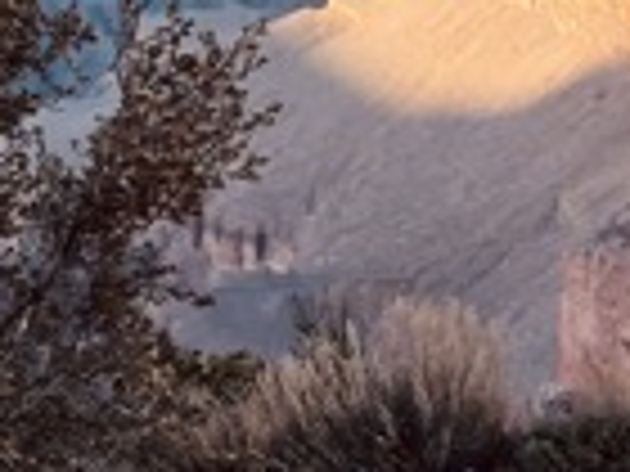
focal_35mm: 114
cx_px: 184
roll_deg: +0.4
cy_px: -193
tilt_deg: -11.5
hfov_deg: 17.2
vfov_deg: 12.5
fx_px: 2075
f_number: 1.6
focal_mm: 5.1
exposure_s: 1/1164
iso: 32
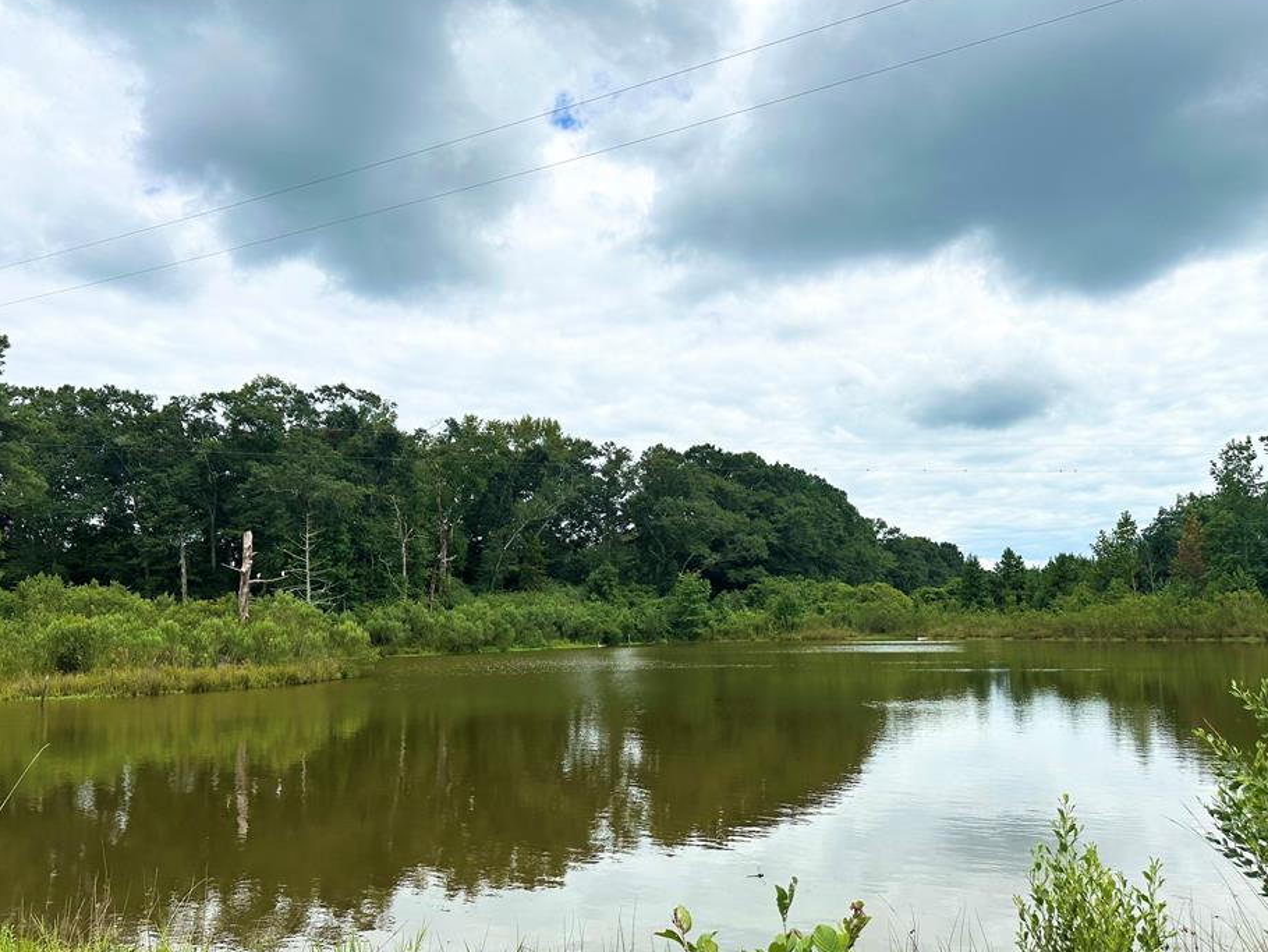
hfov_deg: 65.3
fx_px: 989
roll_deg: +1.3
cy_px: 517
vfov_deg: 51.3
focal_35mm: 27
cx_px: 666
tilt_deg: +6.1
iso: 80
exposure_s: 1/7576
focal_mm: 6.86
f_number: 1.78
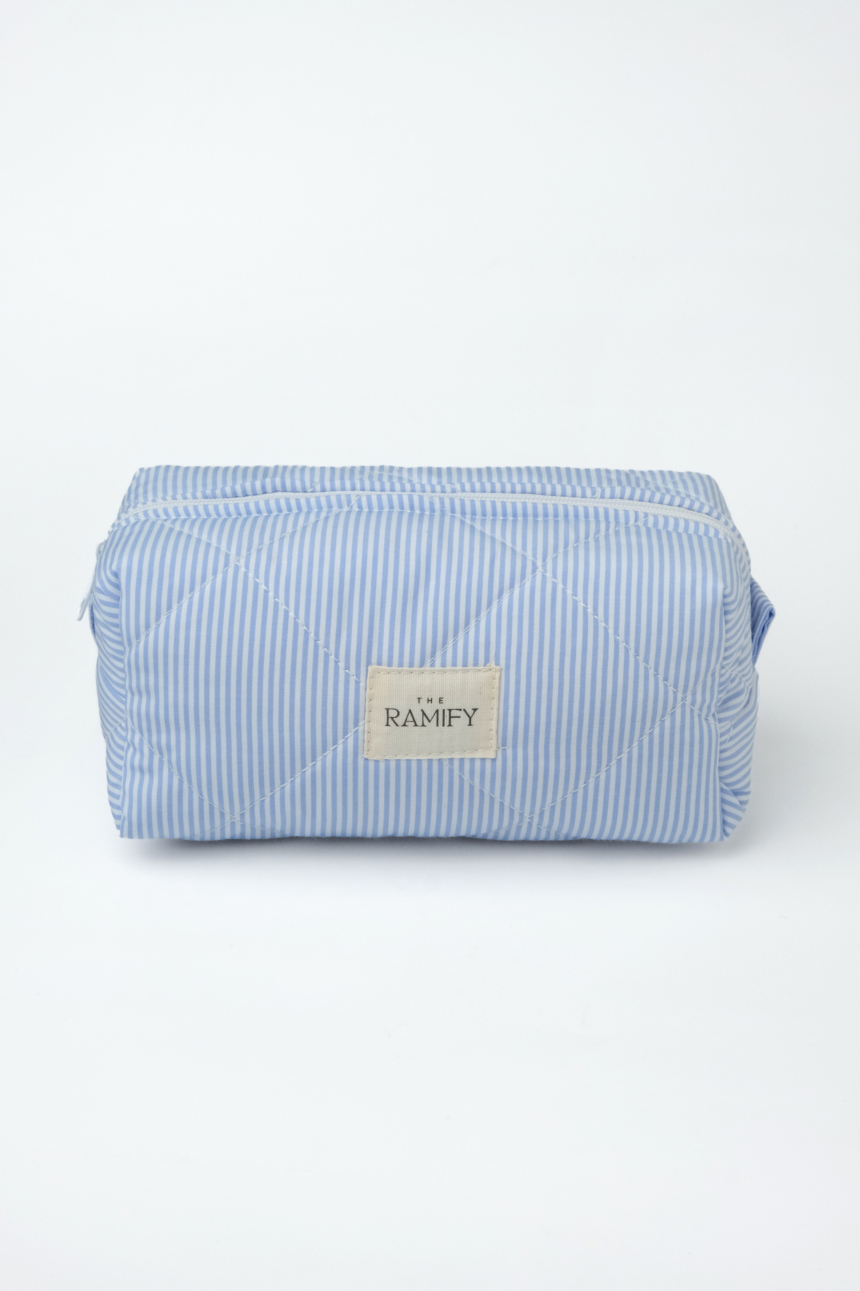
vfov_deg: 30.1
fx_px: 2401
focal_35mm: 67
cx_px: 430
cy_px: 646
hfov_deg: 20.3
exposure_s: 1/125
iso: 1600
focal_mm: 44.4
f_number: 13
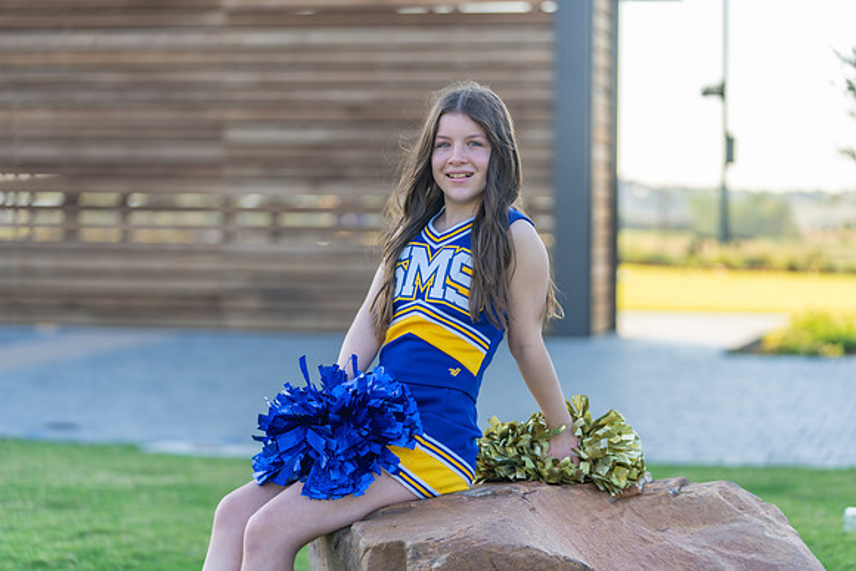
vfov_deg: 13.7
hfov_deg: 20.4
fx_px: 2378
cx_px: 428
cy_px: 286
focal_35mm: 100
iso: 100
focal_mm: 100
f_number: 2.8
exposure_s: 1/400
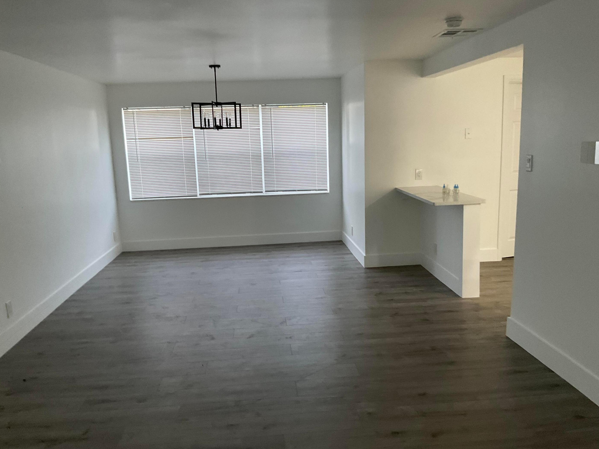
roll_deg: +0.5
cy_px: 227
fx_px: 519
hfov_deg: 60.0
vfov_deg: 46.8
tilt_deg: -10.1
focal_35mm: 30
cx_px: 297
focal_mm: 3
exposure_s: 1/60
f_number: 1.8
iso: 125
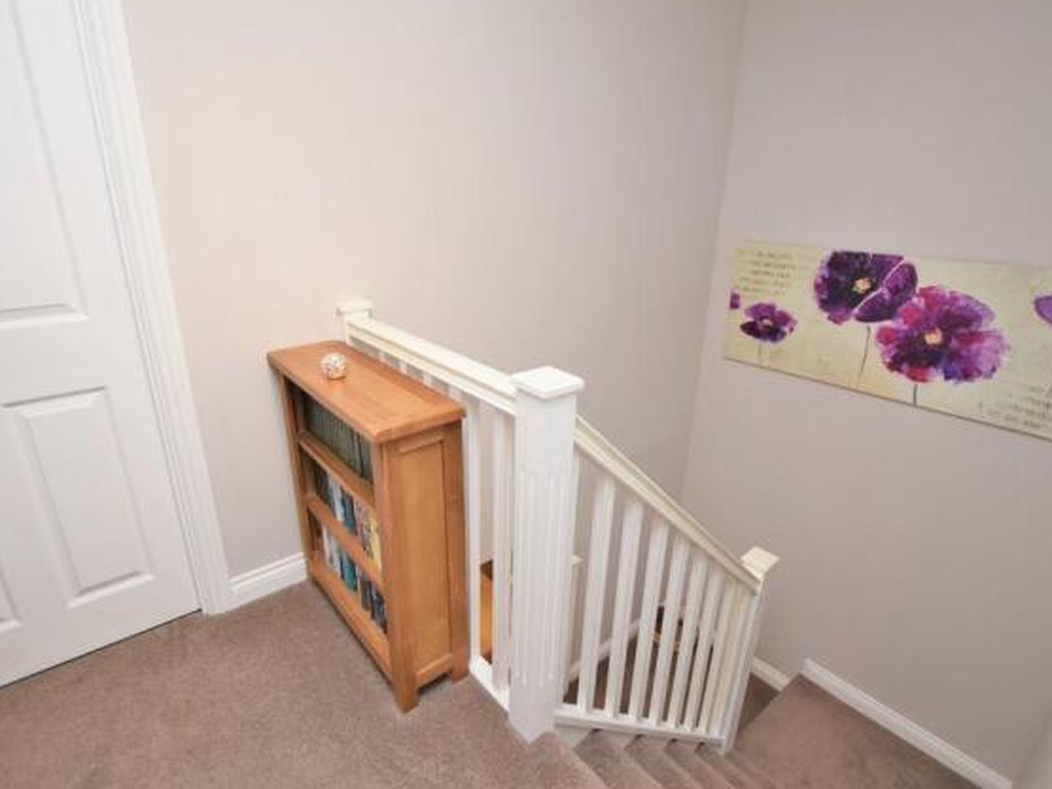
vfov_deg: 74.7
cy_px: 389
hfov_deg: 90.9
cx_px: 497
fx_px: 517
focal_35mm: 17
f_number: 3.5
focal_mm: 10
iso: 1250
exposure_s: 1/60
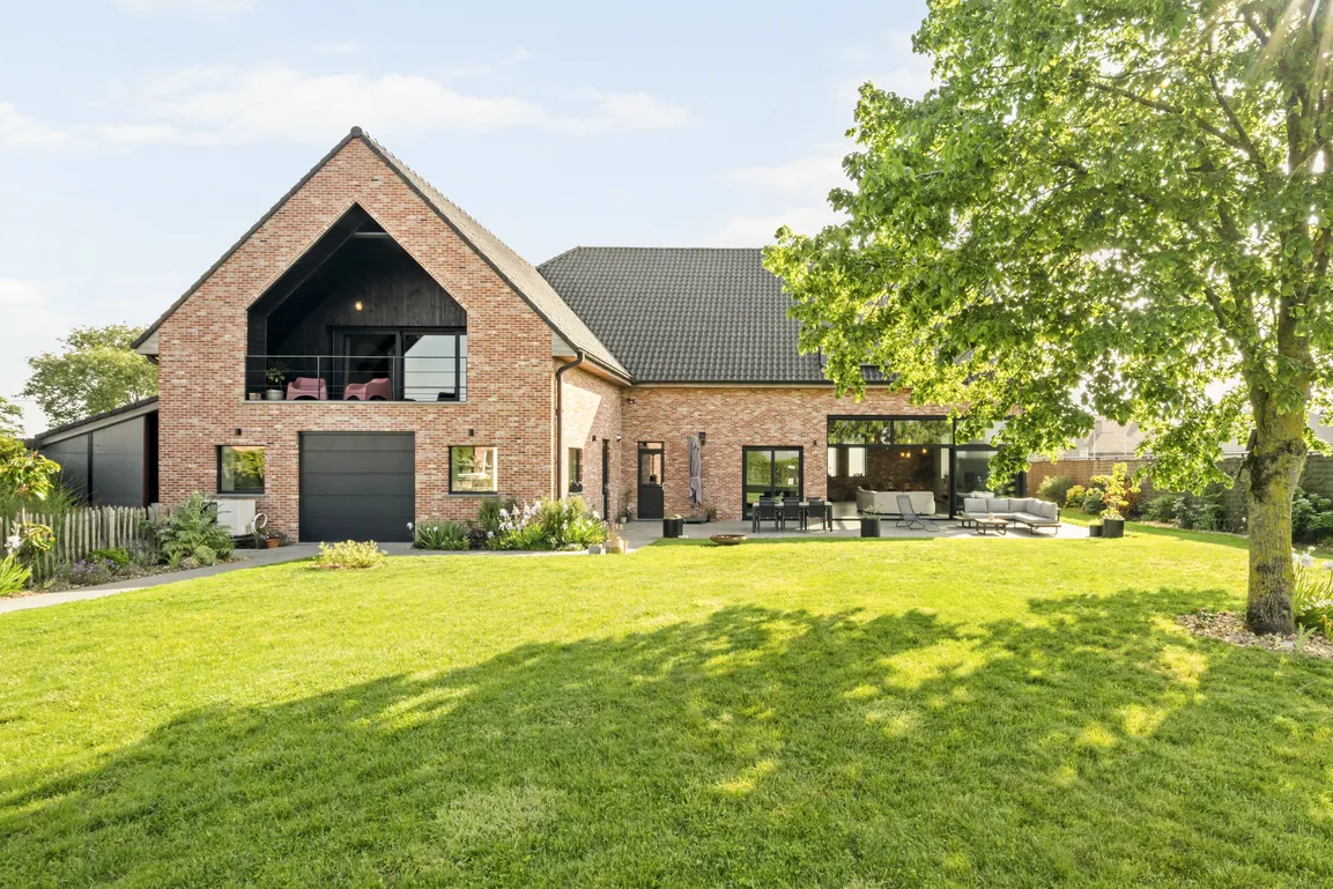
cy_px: 417
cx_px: 794
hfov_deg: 92.2
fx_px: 630
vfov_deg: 70.4
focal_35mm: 17
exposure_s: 1/20
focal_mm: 14
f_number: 20
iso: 160
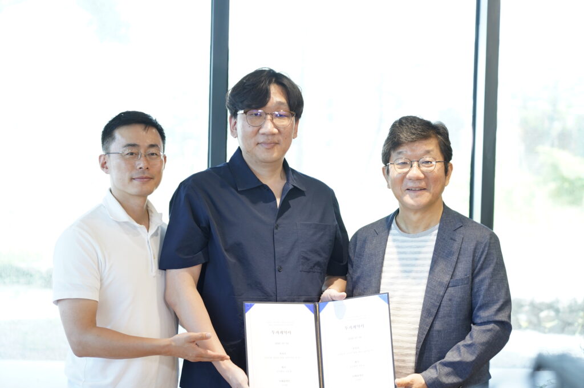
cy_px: 194
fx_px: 1135
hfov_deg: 28.9
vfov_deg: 19.4
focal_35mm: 70
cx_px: 292
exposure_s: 1/250
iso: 1600
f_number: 4
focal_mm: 70
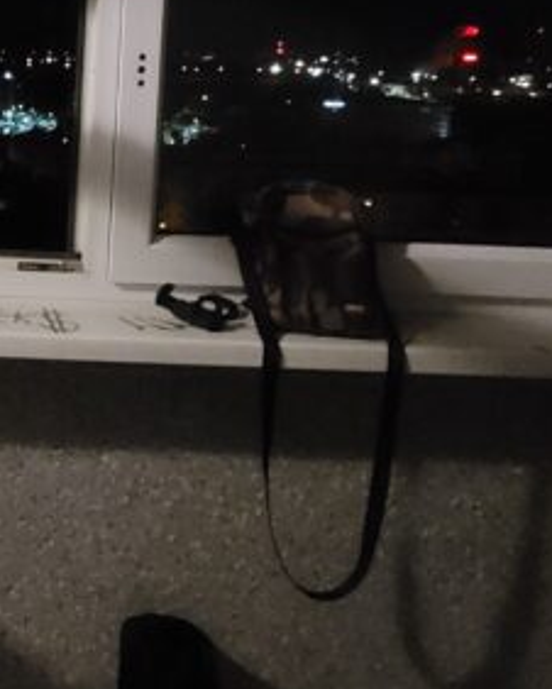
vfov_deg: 38.6
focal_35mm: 46
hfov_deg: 28.3
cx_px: -120
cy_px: 125
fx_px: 938
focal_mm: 1.74
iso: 1250
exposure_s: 1/25
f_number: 2.2
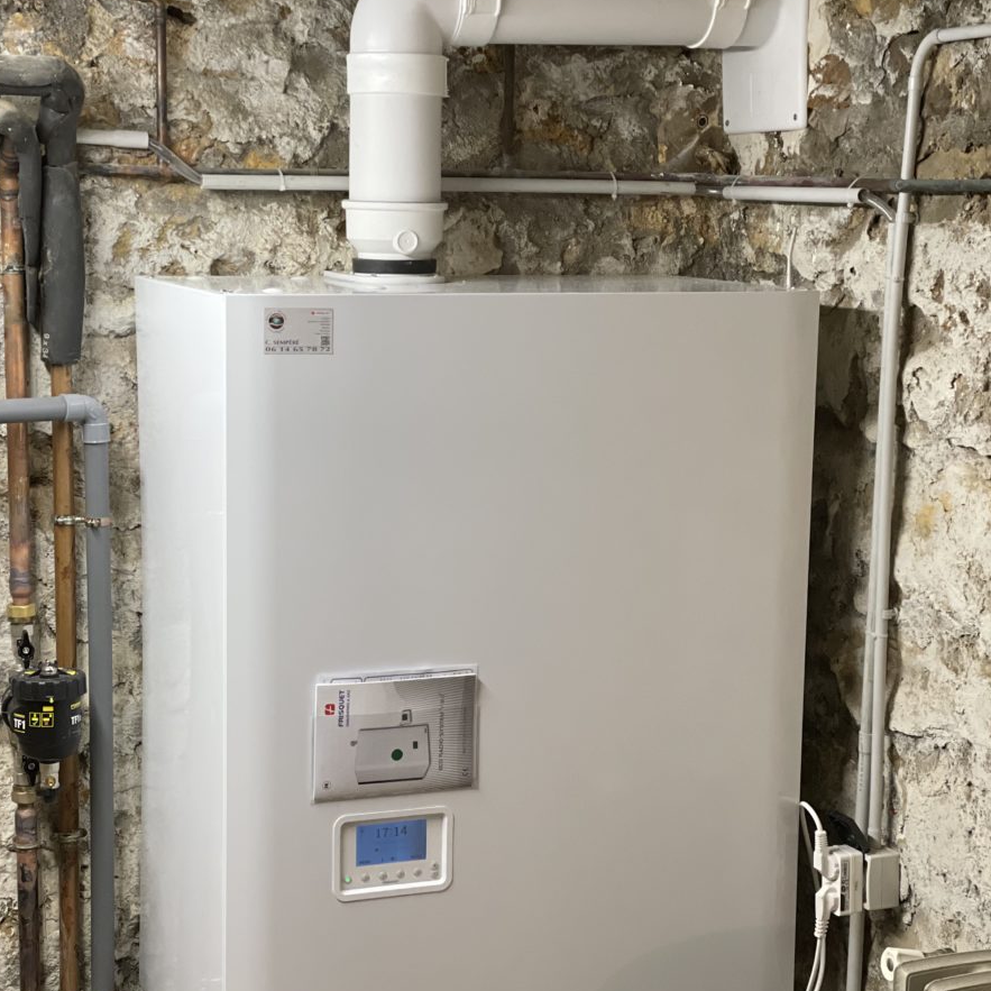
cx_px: 447
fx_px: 2202
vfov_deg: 25.4
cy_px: 519
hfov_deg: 25.3
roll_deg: -0.7
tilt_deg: -7.2
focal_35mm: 68
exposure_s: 1/100
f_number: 2
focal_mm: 6
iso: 200
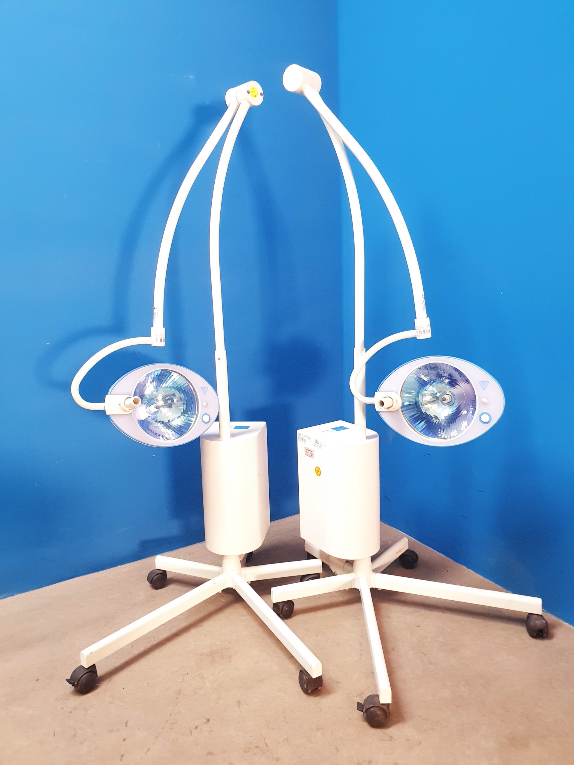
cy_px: 382
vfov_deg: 67.3
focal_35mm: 26
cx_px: 287
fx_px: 575
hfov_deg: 53.1
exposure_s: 1/50
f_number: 2.4
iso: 400
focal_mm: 4.3
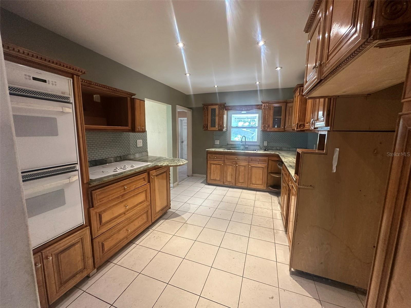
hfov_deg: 102.1
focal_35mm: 14
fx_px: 166
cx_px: 206
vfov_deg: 85.7
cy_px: 154
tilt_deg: -7.9
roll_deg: -2.1
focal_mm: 2.22
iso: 320
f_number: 2.2
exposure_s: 1/60
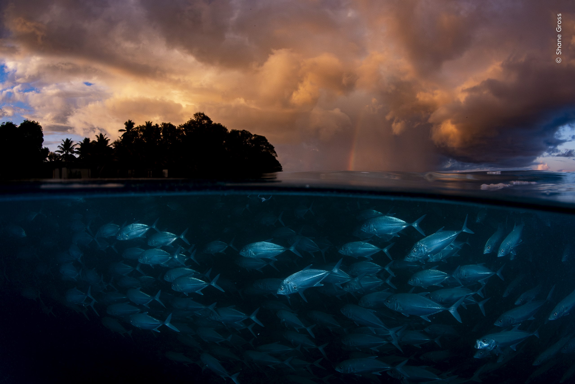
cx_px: 288
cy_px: 192
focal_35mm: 16
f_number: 16
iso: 500
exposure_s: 1/200
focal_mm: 11
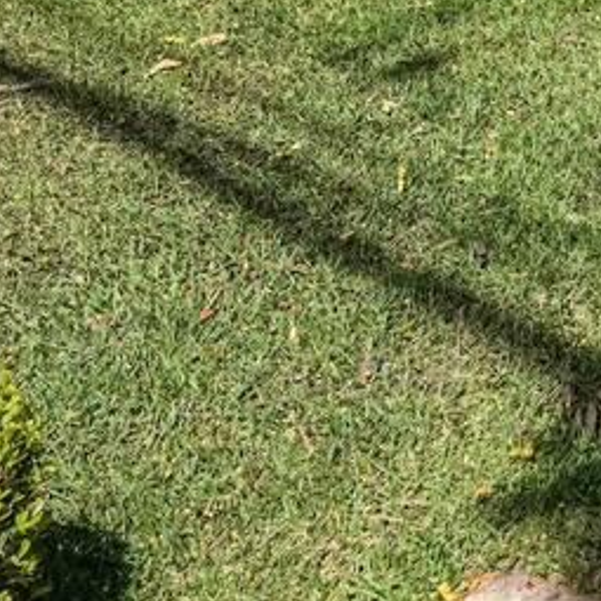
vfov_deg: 15.7
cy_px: -643
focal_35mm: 84
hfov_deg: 15.4
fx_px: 1655
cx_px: 1280
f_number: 5.6
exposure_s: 1/200
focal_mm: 10.4
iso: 50
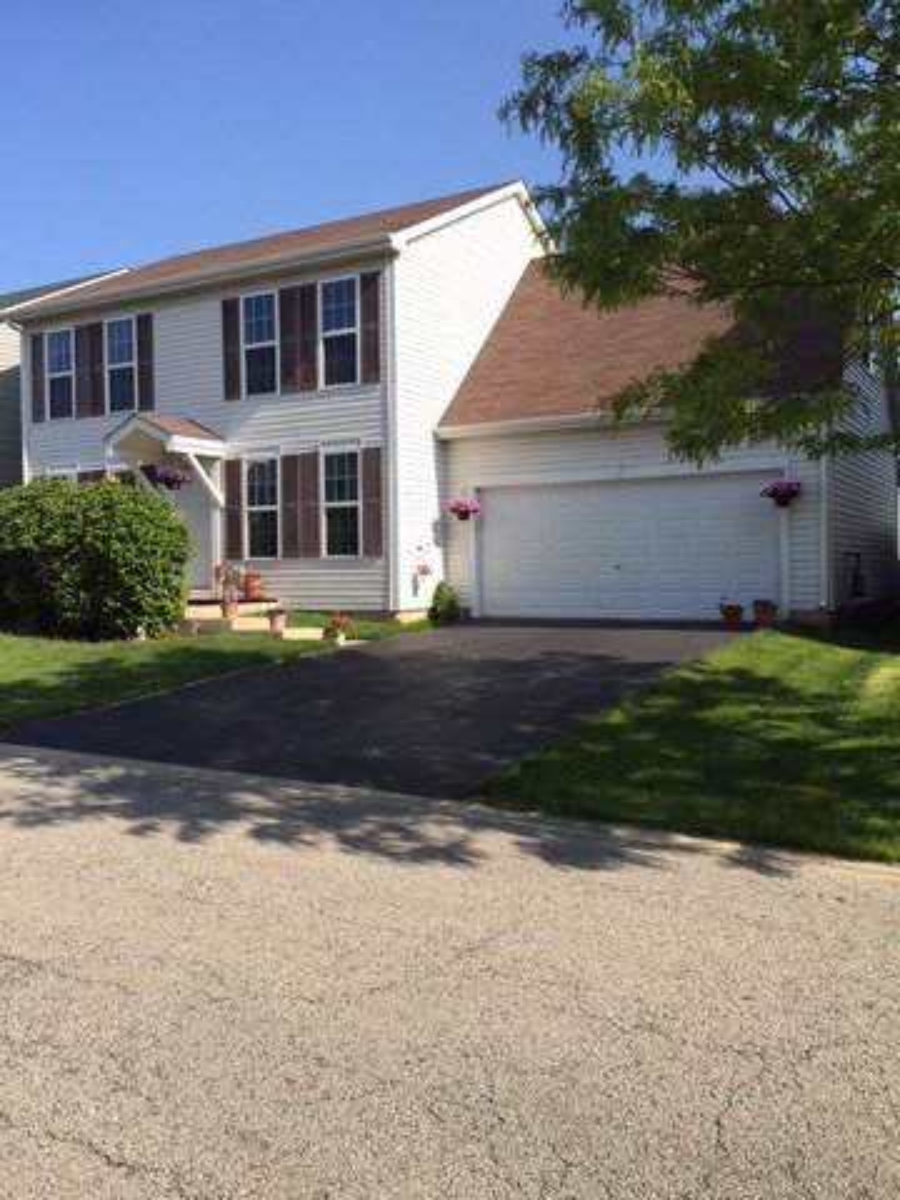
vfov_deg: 61.7
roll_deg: +1.2
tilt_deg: -0.7
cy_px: 600
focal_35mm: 29
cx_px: 450
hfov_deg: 48.2
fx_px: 1005
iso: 32
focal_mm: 4.15
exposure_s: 1/1163
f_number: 2.2
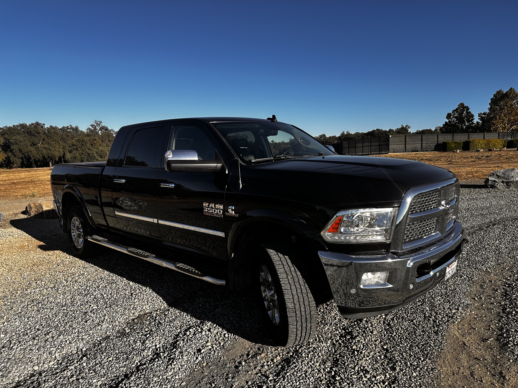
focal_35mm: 24
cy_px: 194
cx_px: 259
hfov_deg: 71.6
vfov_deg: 56.8
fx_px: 359
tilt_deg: -6.4
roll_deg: +1.3
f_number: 1.78
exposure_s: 1/3155
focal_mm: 6.86
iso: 80
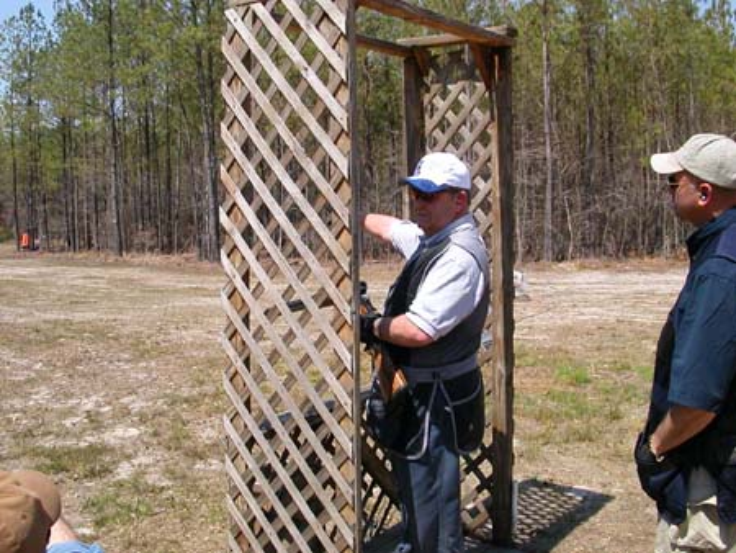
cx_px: 368
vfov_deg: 38.7
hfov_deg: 50.1
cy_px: 276
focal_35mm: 37
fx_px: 787
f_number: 4.5
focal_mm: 5.6
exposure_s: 1/466
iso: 100
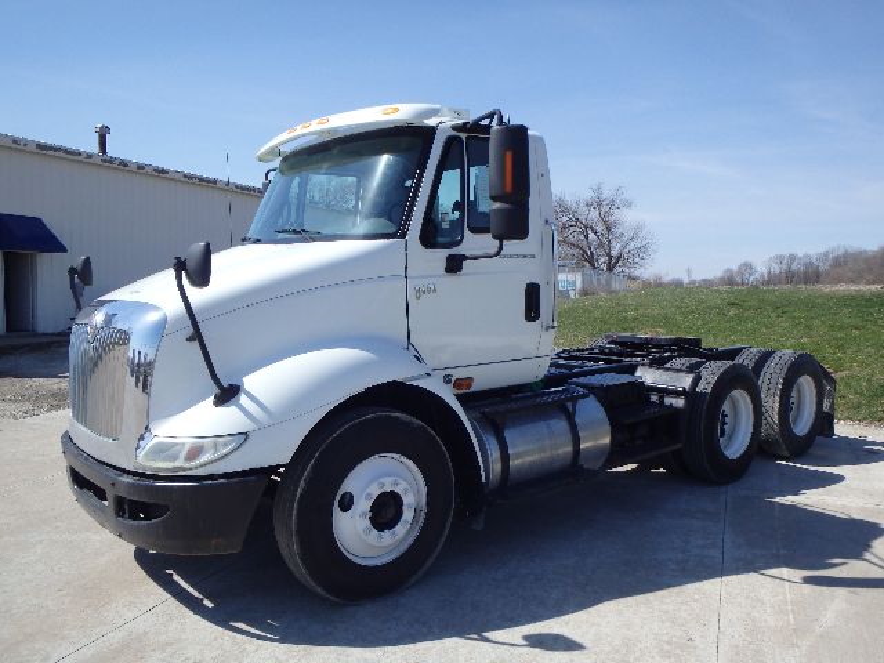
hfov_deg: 63.4
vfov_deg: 49.7
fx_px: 715
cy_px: 332
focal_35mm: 28
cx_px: 442
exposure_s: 1/125
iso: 125
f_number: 11
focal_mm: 5
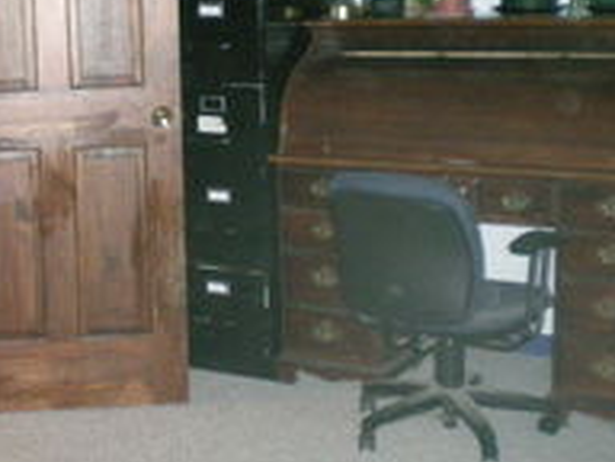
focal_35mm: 73
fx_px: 1297
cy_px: 186
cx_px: 90
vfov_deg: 20.1
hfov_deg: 26.0
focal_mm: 6.3
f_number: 3.1
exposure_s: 1/60
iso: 612
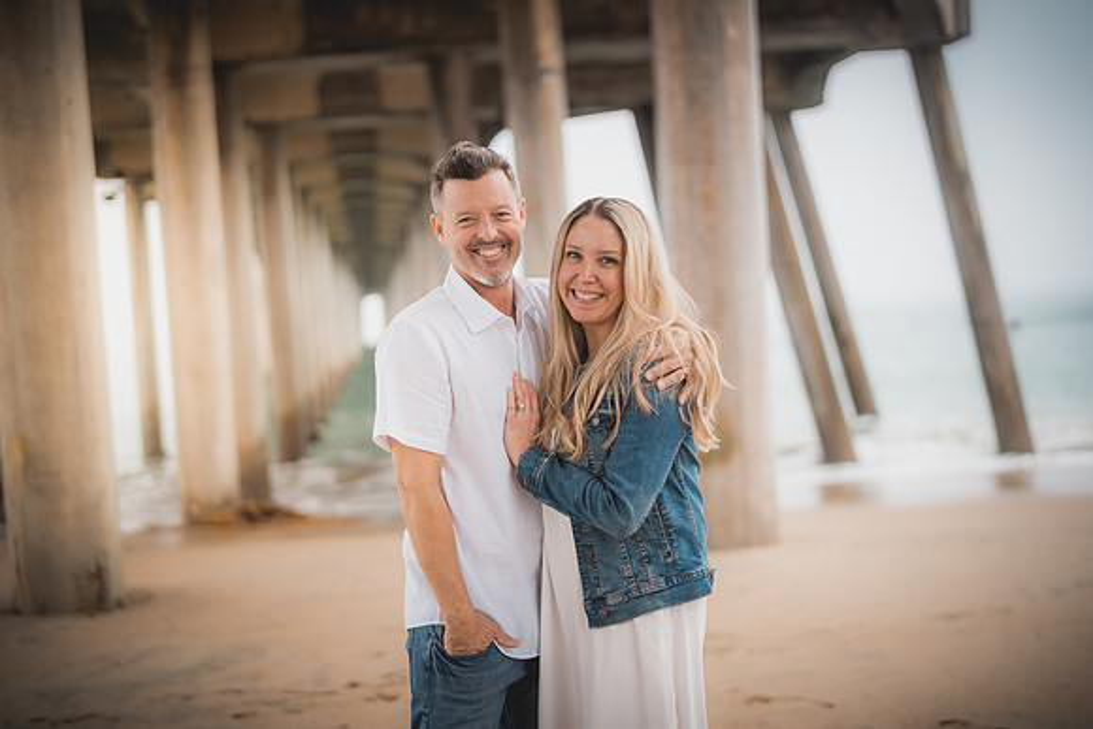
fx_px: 1518
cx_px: 546
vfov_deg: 27.0
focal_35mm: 50
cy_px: 364
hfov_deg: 39.6
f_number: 1.4
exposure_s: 1/1600
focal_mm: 50
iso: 160
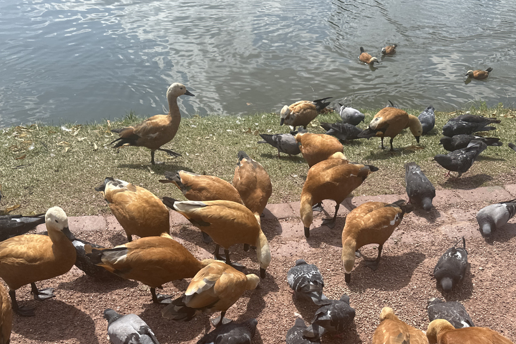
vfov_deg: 33.3
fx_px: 559
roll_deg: -4.9
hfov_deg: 49.5
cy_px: 270
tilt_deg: -36.9
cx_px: 235
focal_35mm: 39
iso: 80
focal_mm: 6.86
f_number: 1.78
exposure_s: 1/3717
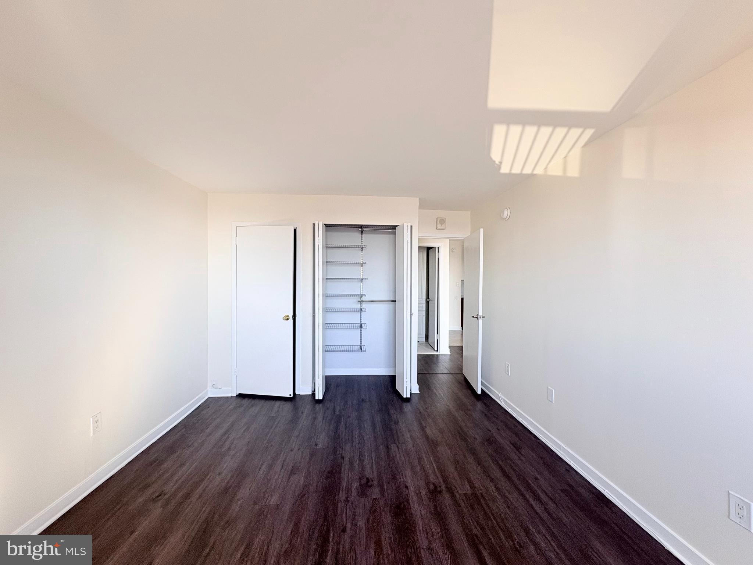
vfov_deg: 85.7
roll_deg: -0.1
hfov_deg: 102.1
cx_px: 376
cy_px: 282
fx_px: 305
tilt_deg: -0.7
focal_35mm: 14
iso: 64
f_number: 2.2
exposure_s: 1/99
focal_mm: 2.22
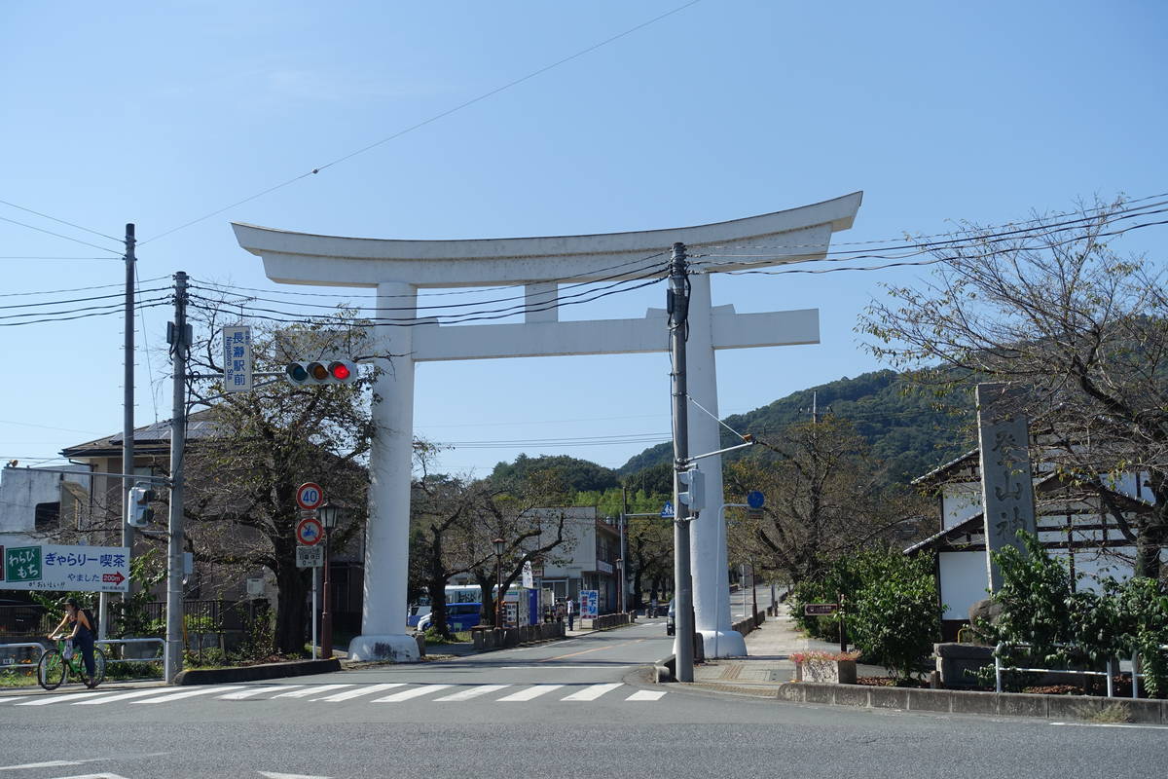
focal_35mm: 48
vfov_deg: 28.1
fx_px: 1557
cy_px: 390
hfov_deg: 41.1
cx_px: 584
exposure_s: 1/125
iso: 125
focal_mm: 17.49
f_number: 4
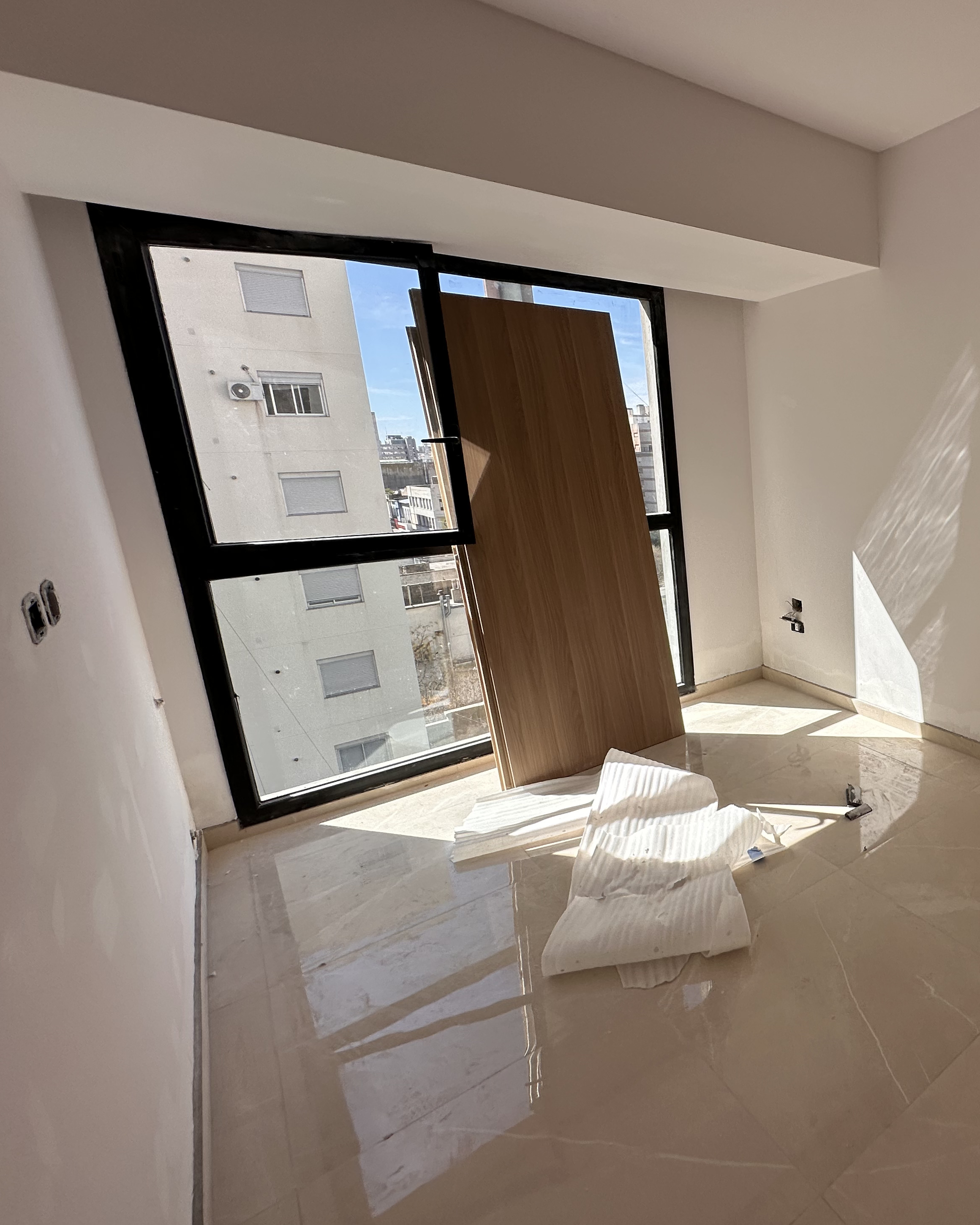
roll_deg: +0.2
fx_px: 689
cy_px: 596
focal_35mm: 19
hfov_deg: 61.7
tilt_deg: -12.2
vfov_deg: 83.3
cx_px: 849
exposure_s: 1/849
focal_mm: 2.22
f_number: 2.2
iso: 40
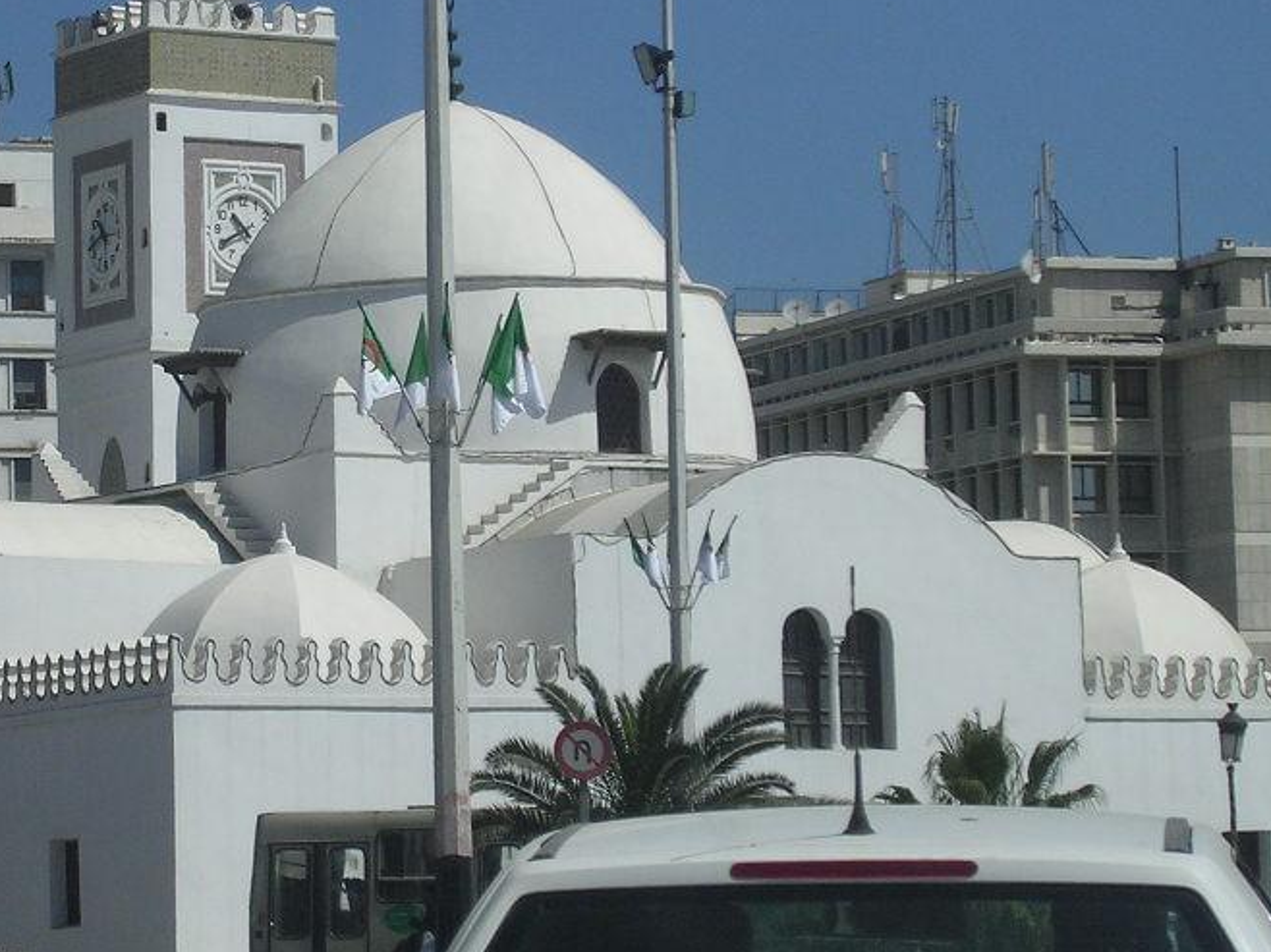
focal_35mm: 179
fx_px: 6570
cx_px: 299
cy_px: 433
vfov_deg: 8.3
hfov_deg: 11.0
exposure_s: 1/638
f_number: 4.9
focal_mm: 17.4
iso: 100
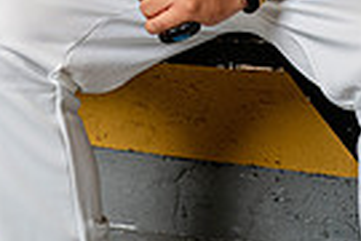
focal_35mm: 100
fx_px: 1003
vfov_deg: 11.5
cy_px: -324
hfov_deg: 20.4
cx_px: 147
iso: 400
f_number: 8
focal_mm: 30
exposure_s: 1/200
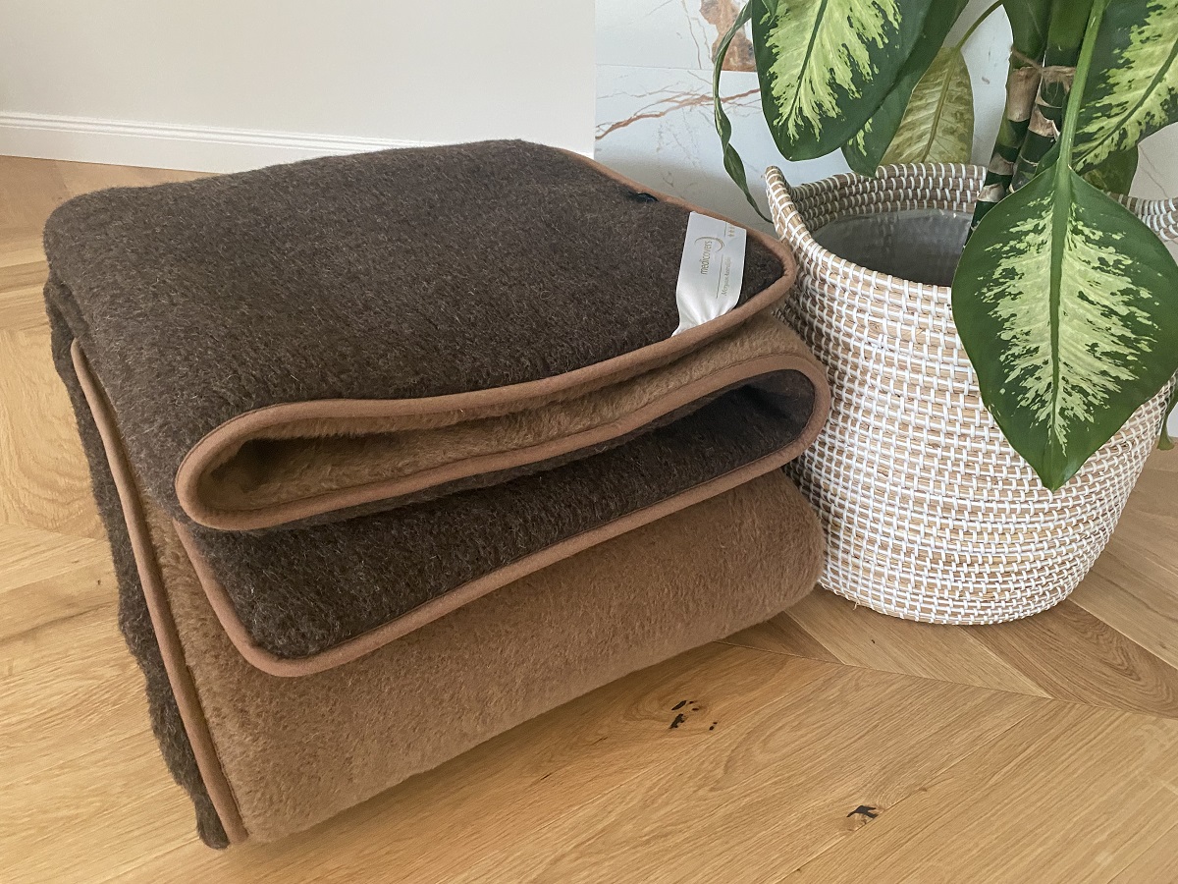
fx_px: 885
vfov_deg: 53.1
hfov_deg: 67.3
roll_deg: -0.8
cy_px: 442
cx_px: 589
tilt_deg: -32.7
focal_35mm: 26
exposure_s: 1/60
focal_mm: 4.25
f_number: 1.8
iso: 500
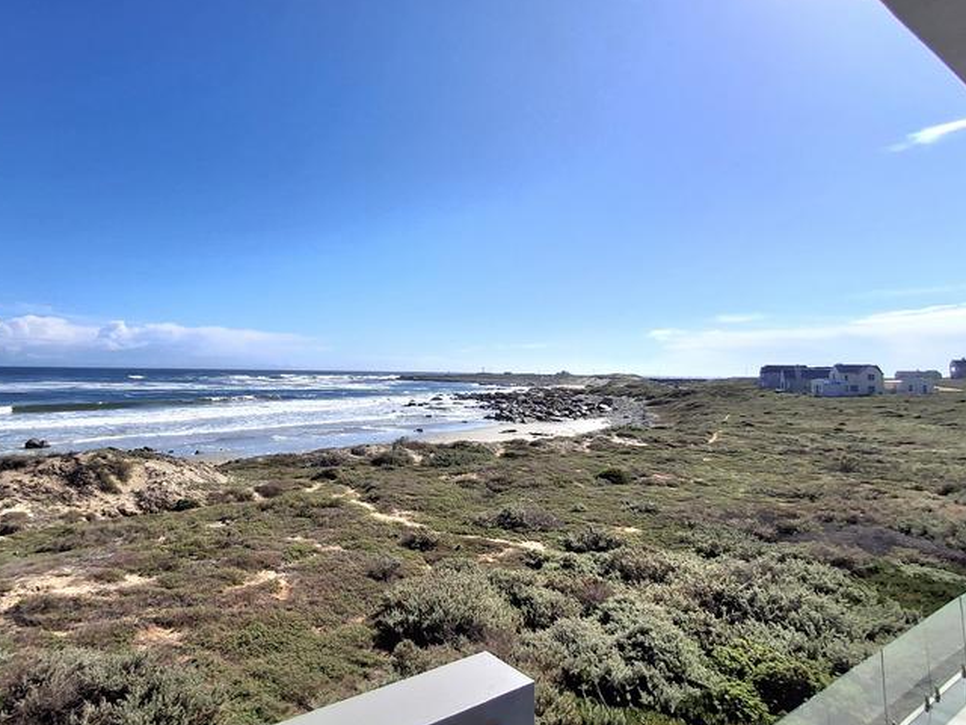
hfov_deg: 80.8
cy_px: 346
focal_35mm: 20
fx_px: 558
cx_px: 389
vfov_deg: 65.9
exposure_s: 1/2500
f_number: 2.2
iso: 40
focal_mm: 1.64
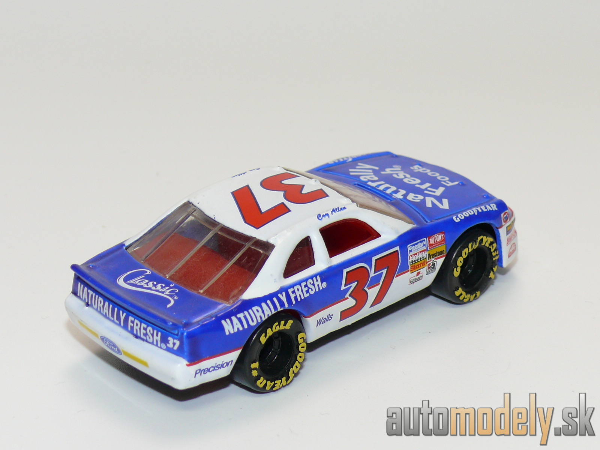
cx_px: 300
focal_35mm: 108
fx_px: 1872
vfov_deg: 13.7
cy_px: 225
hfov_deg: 18.2
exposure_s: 1/30
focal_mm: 13.8
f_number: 4
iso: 100
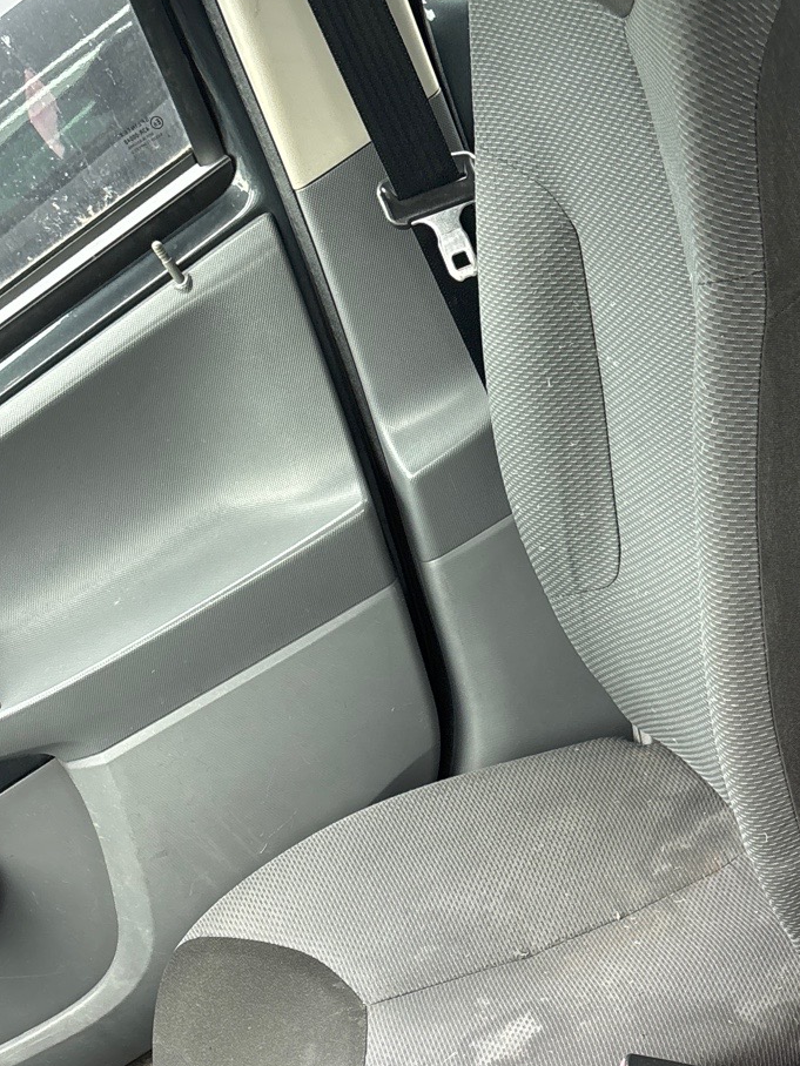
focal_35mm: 55
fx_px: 1695
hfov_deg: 25.5
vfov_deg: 33.2
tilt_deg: -41.2
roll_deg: +29.6
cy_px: 947
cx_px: 761
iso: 125
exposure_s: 1/121
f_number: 1.6
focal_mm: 5.96
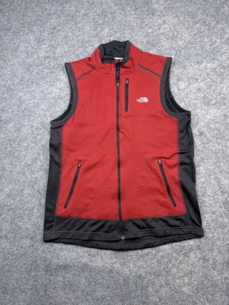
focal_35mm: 24
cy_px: 152
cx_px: 114
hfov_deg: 56.8
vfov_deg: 71.6
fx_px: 212
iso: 64
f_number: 1.78
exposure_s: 1/100
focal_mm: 6.76
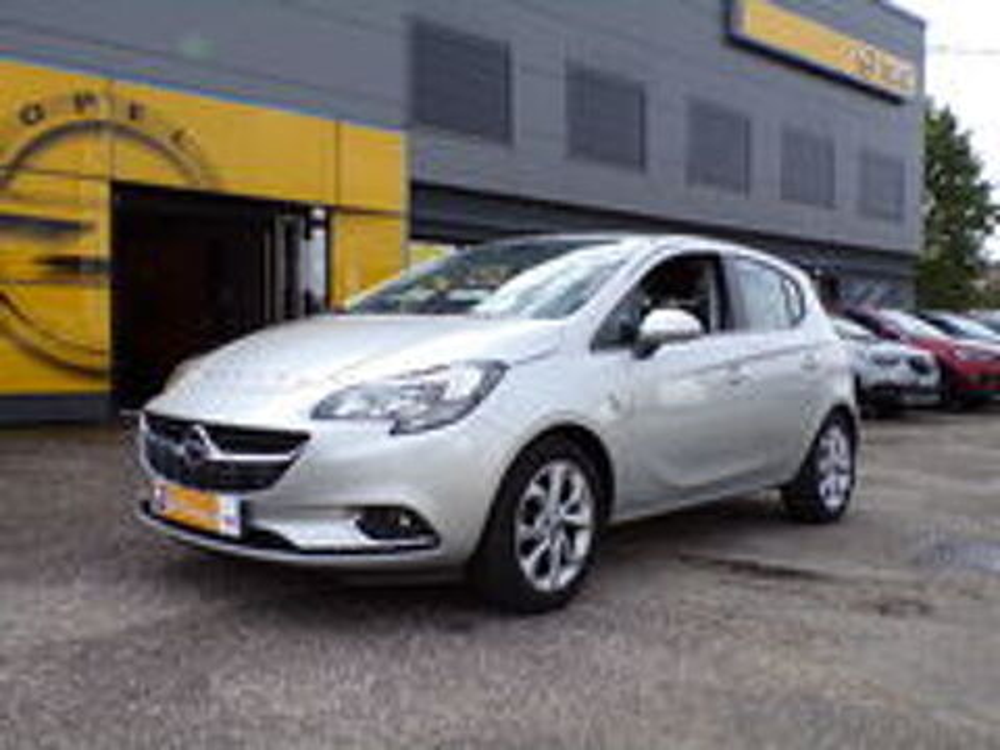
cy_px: 375
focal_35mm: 32
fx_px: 924
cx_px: 500
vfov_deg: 44.2
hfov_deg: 56.8
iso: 80
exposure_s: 1/640
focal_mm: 5.8
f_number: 3.2
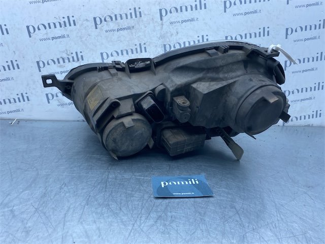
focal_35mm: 26
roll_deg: -3.6
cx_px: 162
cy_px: 122
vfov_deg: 53.1
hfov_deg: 67.3
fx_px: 244
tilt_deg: -20.2
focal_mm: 4.25
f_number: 1.8
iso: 32
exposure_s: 1/541
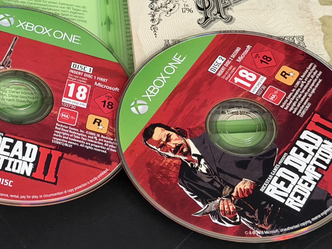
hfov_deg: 20.4
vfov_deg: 15.2
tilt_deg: -48.2
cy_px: 23
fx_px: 921
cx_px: 120
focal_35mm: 96
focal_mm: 6.76
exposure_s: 1/30
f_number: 1.78
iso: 640
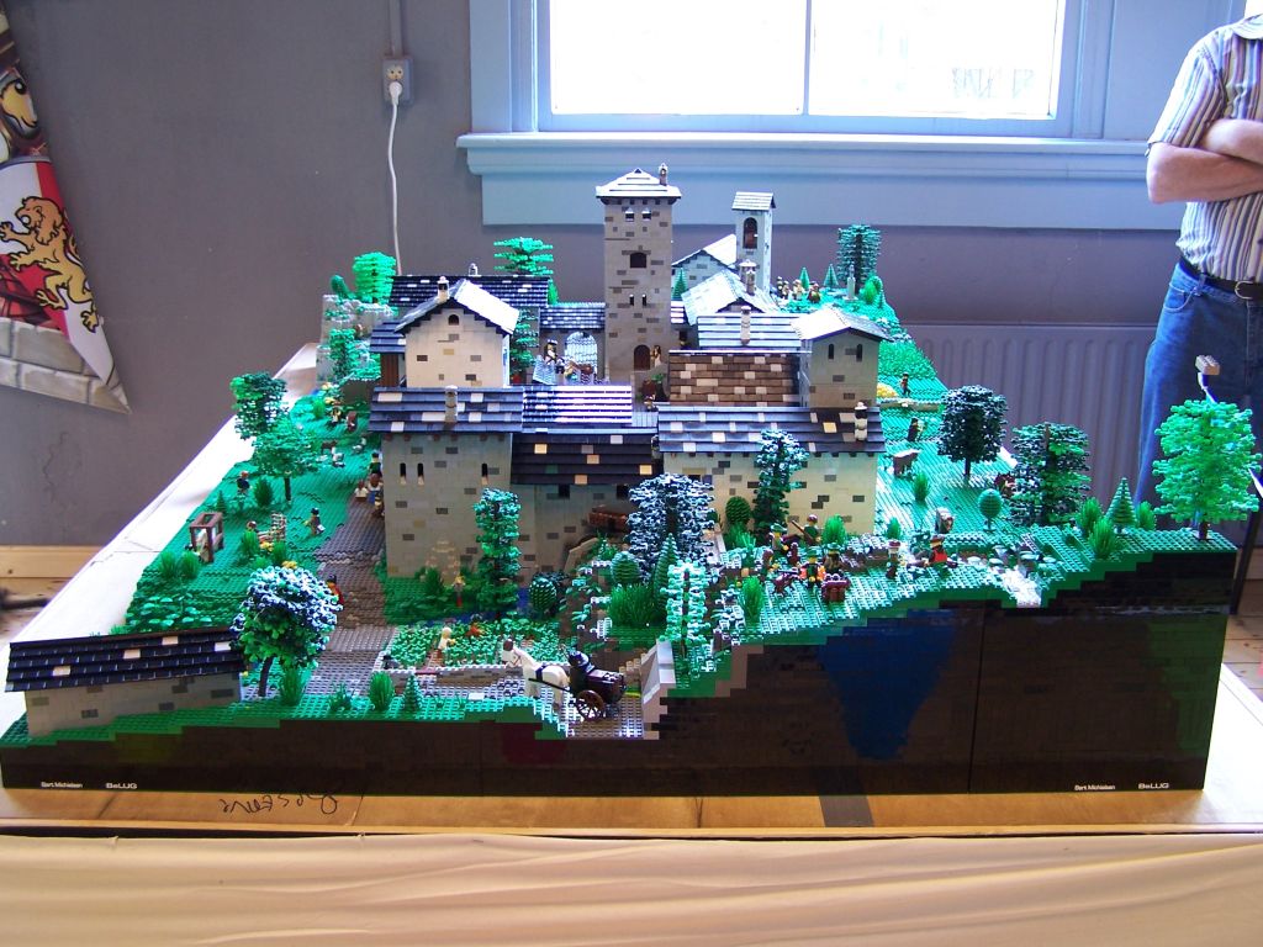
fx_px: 1386
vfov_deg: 37.7
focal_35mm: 38
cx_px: 632
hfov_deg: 49.0
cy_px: 474
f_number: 2.8
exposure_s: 1/8
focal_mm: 6.3
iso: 80
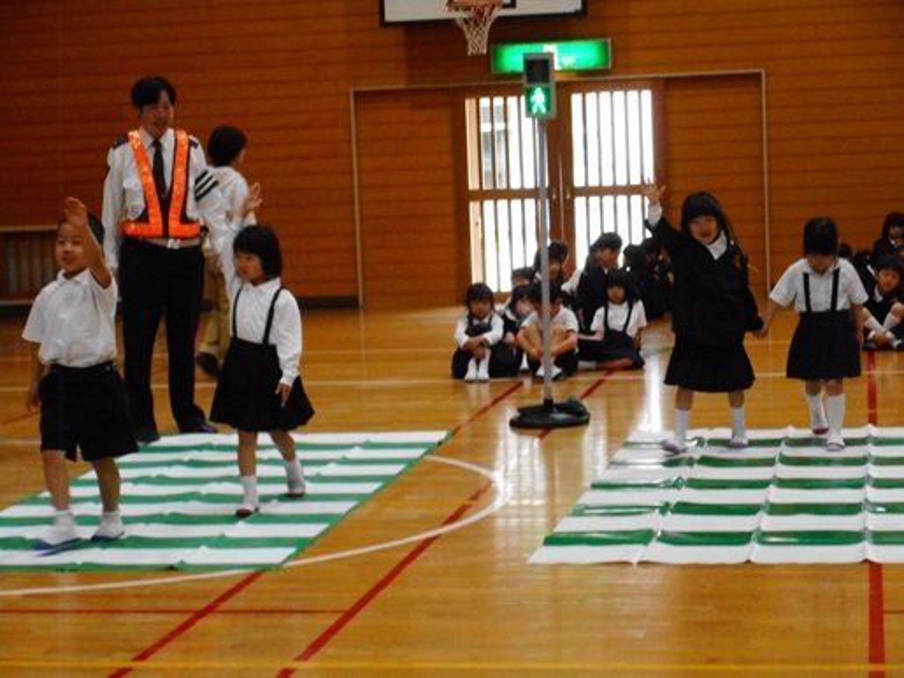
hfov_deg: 22.0
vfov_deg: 16.6
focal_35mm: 89
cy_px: 339
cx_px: 452
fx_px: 2324
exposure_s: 1/50
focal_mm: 15.9
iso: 800
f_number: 5.6
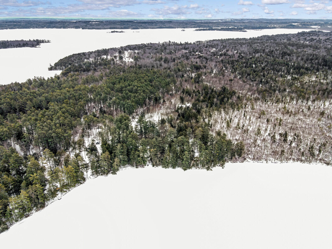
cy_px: 124
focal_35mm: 24
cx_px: 166
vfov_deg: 56.8
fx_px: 230
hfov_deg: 71.6
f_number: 2.8
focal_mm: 4.5
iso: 200
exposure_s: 1/120
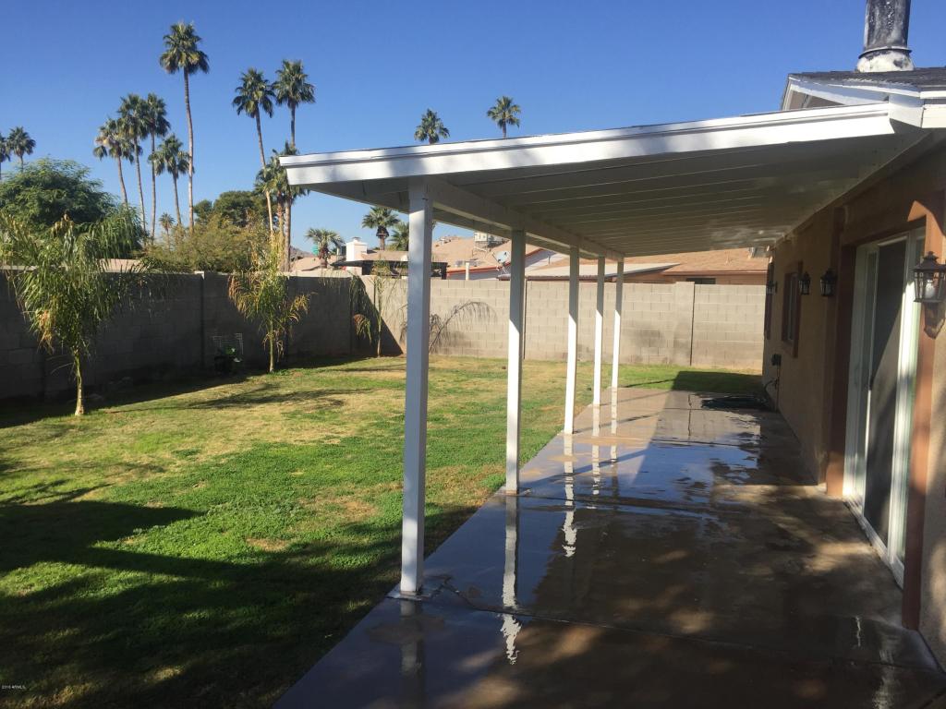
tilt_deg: -4.6
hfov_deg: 61.7
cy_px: 354
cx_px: 473
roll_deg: -1.1
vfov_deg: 48.2
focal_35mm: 29
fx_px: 793
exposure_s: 1/1980
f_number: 2.2
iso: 32
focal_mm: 4.15
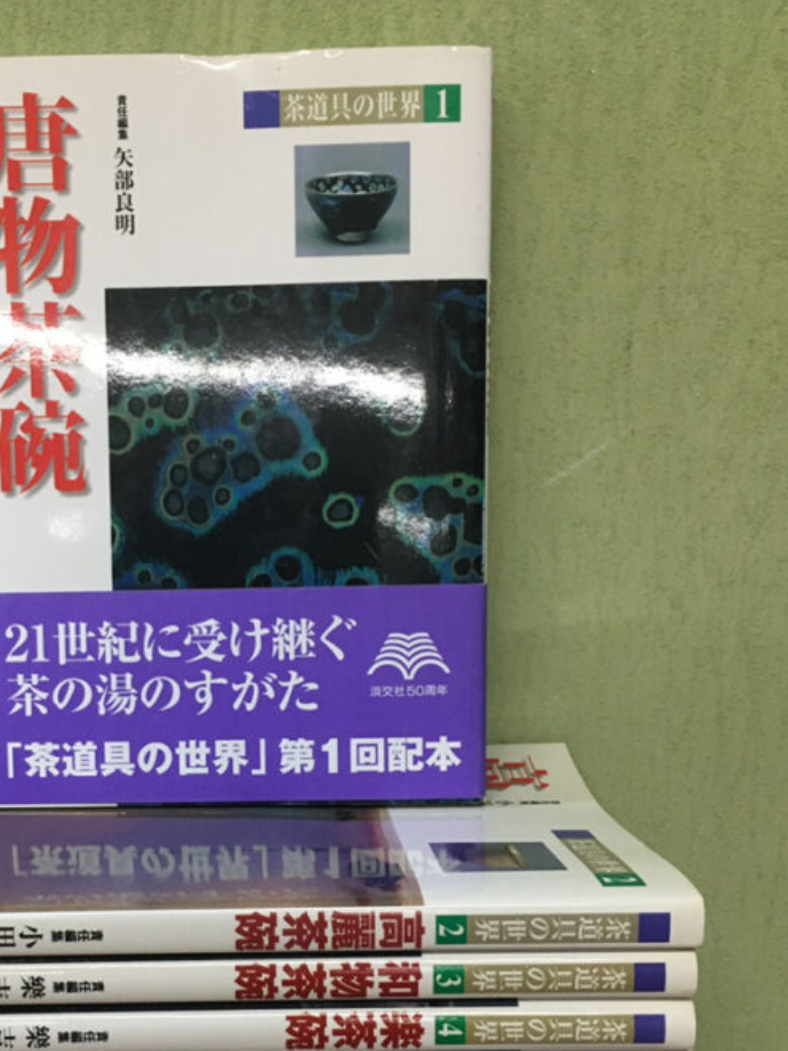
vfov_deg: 41.0
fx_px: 1366
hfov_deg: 31.8
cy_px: 768
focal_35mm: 45
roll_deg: +0.6
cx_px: 244
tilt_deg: -16.9
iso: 80
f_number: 2.2
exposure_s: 1/30
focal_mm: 4.15
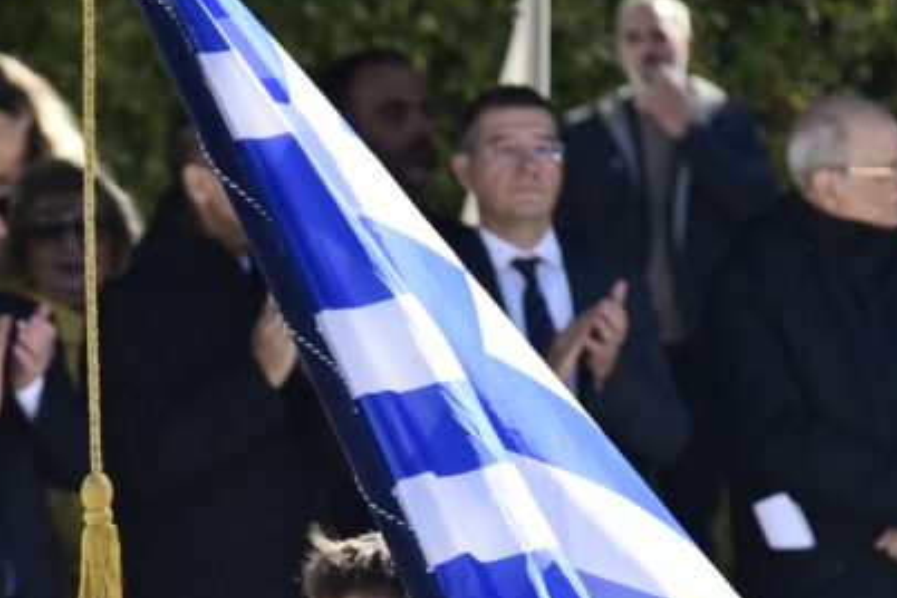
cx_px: 373
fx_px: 22299
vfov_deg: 1.5
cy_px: 685
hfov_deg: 2.3
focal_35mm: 895
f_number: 6.3
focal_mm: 200
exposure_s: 1/800
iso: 320
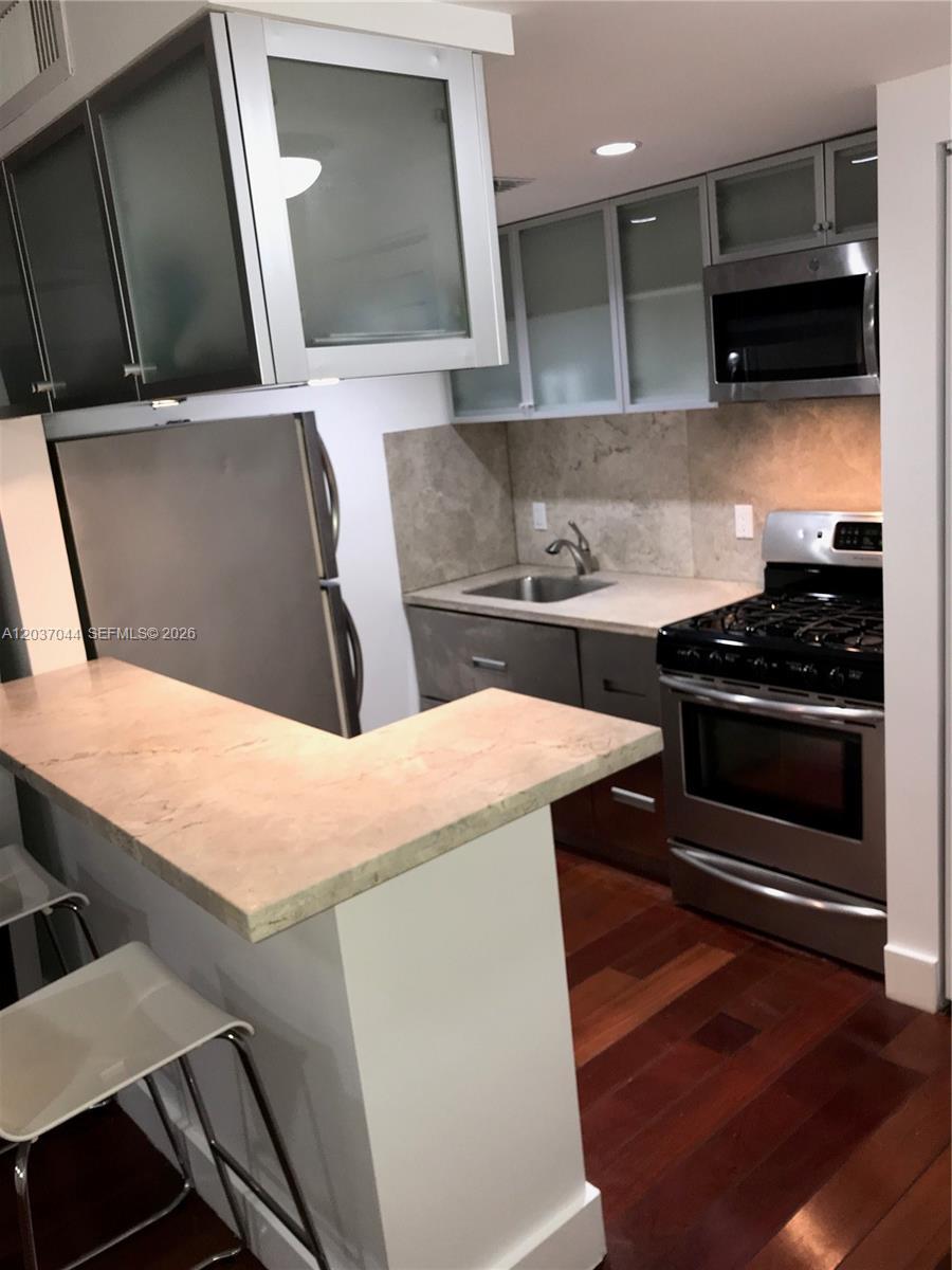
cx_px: 476
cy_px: 635
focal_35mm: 28
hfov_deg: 49.7
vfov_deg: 63.4
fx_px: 1027
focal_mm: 3.99
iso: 50
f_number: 1.8
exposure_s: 1/30
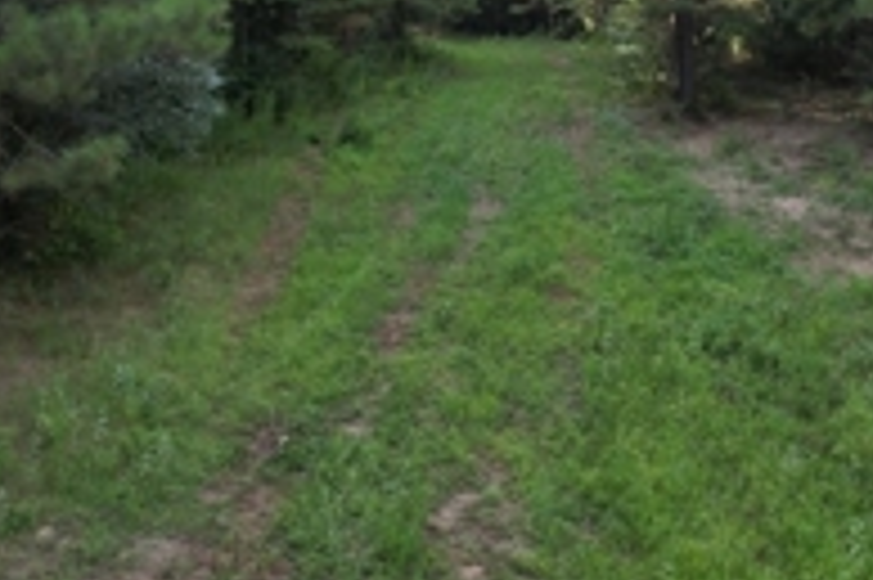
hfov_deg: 42.7
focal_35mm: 46
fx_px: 1115
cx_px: 488
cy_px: 63
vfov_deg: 28.1
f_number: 2.8
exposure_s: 1/320
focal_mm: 8.38
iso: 100
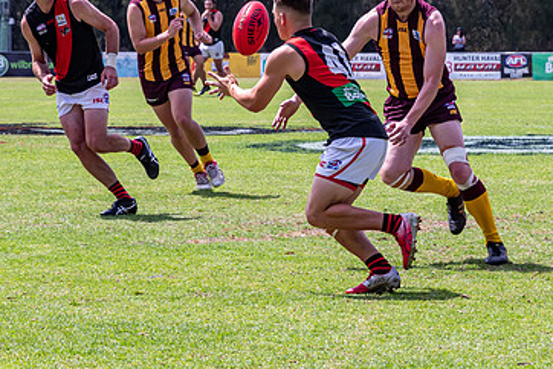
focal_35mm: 237
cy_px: 173
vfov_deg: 5.8
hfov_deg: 8.7
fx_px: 3643
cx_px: 271
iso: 400
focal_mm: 80
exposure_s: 1/1250
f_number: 6.3
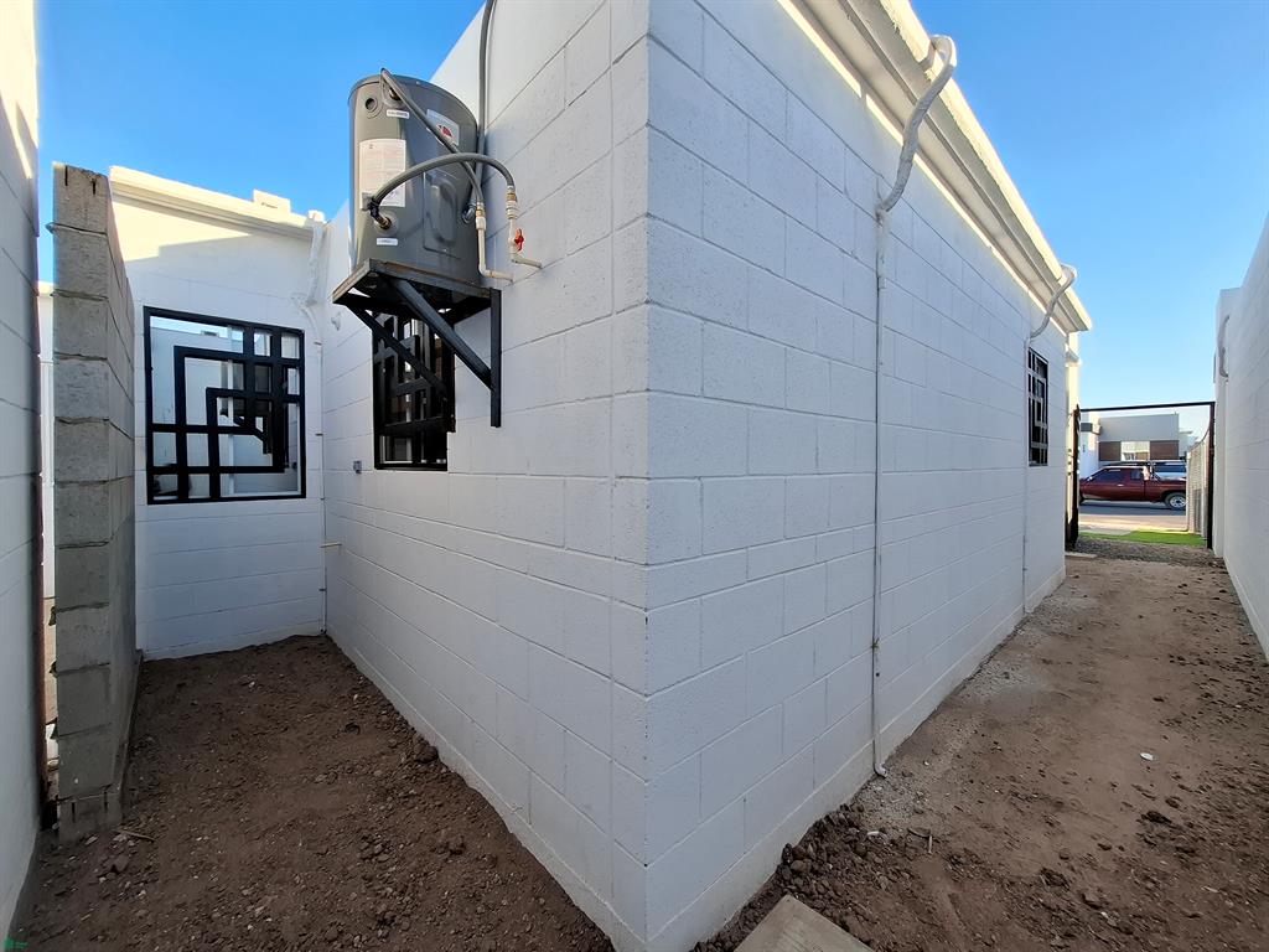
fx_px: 477
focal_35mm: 13
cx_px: 634
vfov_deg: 89.9
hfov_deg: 106.2
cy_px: 476
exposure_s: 1/222
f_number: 2.2
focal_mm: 1.74
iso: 40
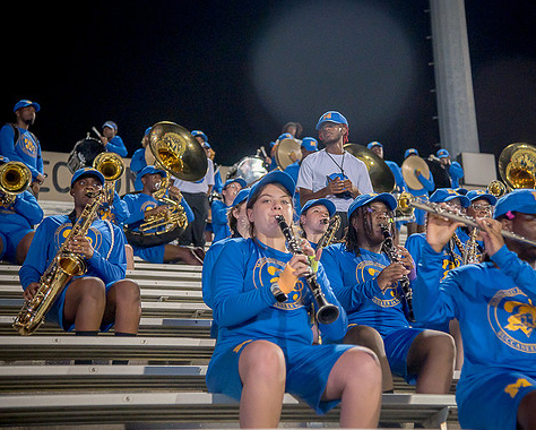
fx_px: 1365
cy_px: 213
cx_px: 322
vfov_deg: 17.9
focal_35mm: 86
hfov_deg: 22.2
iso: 2000
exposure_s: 1/200
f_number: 4
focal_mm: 75
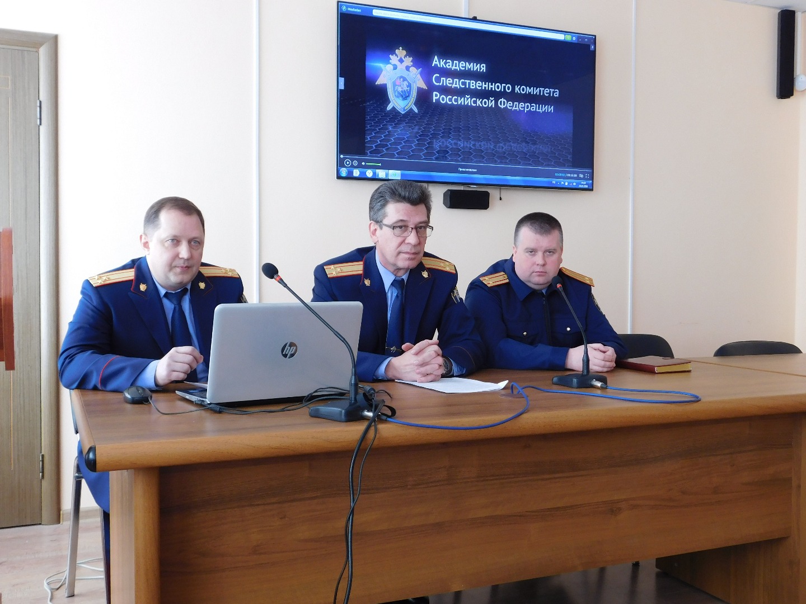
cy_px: 302
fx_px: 838
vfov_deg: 39.7
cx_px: 403
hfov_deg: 51.4
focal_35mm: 36
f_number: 3.5
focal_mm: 6.3
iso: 140
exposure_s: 1/30
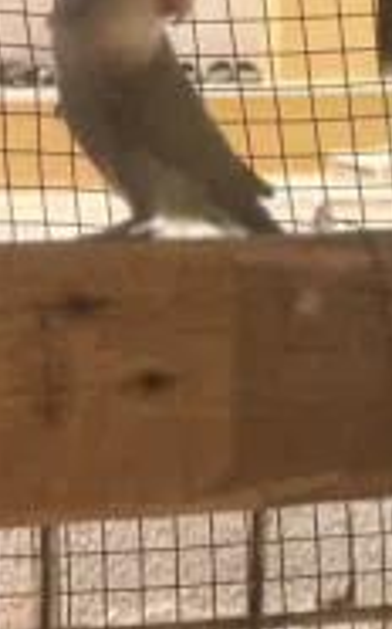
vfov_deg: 7.4
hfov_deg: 4.6
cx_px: 689
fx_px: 4811
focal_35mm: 281
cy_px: -10
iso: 32
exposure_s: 1/558
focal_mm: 9
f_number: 2.8
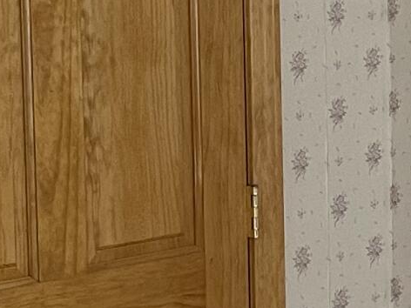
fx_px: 1888
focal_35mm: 159
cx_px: 421
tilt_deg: -6.3
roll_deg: +0.8
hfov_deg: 12.3
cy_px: 171
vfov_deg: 9.3
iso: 160
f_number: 1.6
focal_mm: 5.1
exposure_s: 1/60
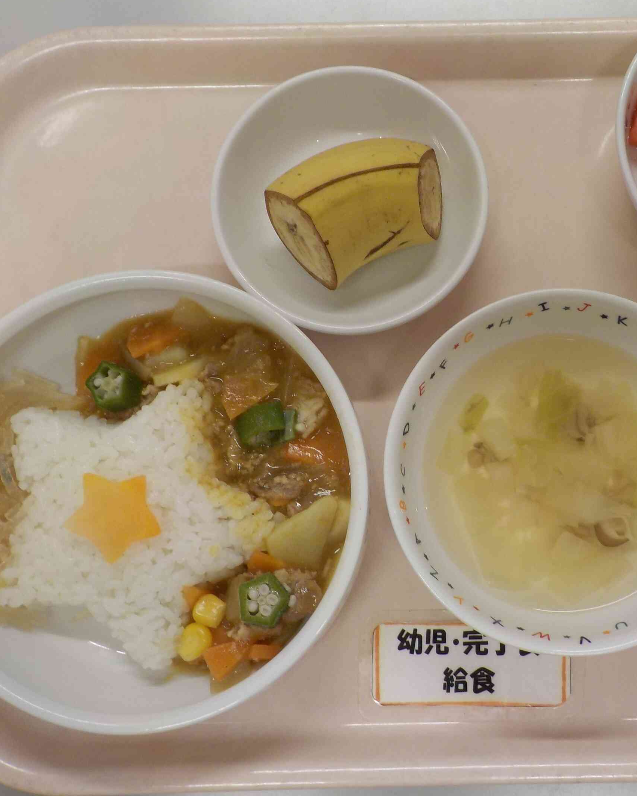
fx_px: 943
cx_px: 436
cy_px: 392
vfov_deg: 45.8
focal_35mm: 40
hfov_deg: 36.9
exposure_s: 1/50
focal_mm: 4.1
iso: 125
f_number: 3.3
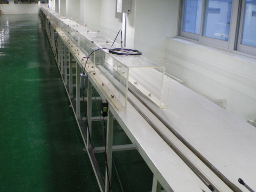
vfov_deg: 37.7
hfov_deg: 49.0
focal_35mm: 38
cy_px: 96
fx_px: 281
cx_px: 128
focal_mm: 6.3
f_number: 3.1
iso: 400
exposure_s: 1/25
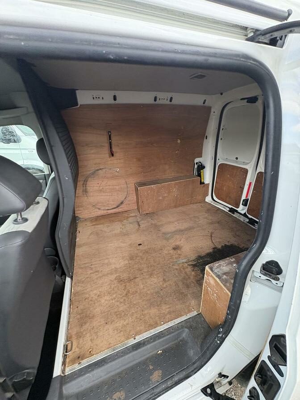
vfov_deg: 102.1
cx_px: 150
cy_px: 200
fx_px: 162
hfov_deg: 85.7
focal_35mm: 14
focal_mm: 2.22
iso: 160
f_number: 2.2
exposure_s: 1/100
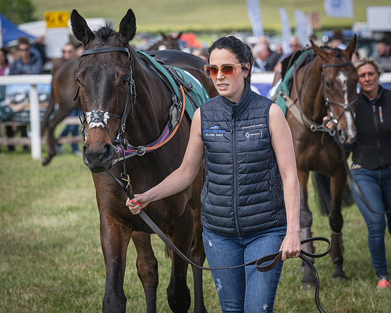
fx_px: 2633
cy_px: 156
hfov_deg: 8.5
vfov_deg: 6.8
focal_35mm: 228
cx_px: 204
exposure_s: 1/1600
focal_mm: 135
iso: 400
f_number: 5
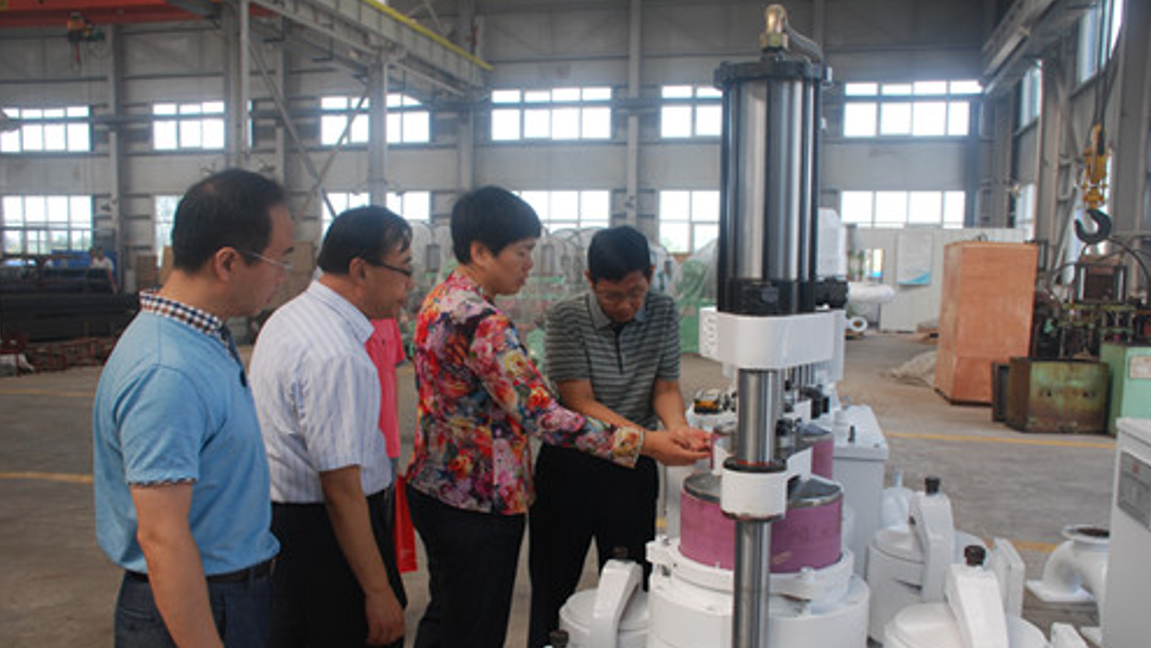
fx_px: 1068
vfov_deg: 33.7
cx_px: 576
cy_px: 375
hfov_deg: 56.6
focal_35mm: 35
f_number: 5
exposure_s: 1/100
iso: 200
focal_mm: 22
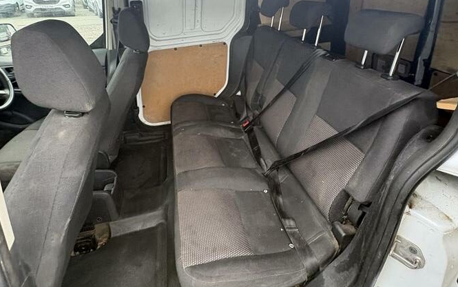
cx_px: 229
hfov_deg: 85.0
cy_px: 83
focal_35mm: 20
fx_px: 250
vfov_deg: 57.5
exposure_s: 1/99
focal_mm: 2.22
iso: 200
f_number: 2.2
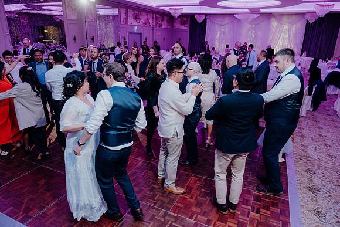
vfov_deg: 53.2
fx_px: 227
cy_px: 114
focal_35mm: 24
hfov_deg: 73.7
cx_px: 170
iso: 3200
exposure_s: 1/160
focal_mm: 24
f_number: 3.5
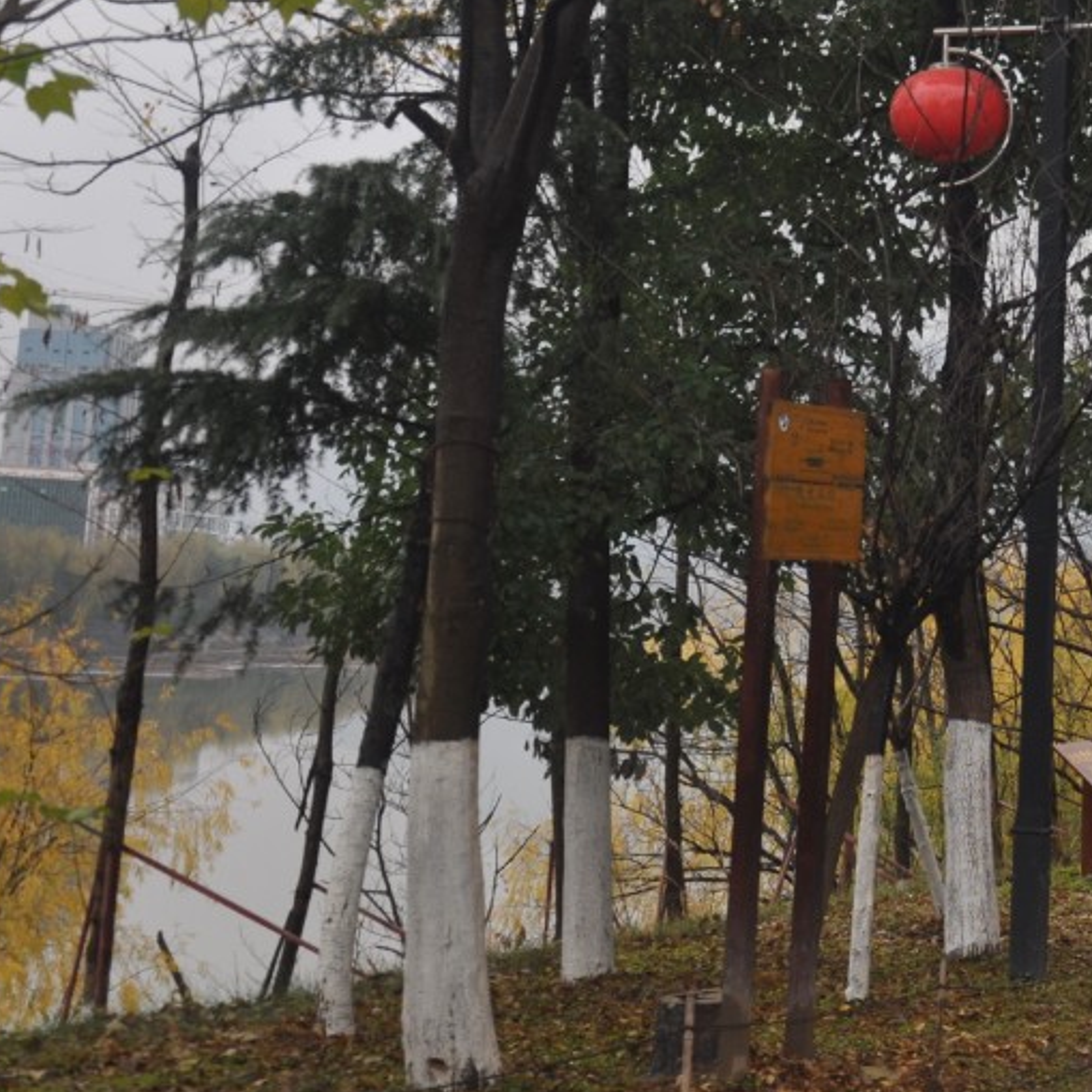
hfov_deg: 19.3
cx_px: 1371
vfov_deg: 20.4
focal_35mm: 84
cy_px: 183
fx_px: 2998
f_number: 3.8
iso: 220
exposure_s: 1/200
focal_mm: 24
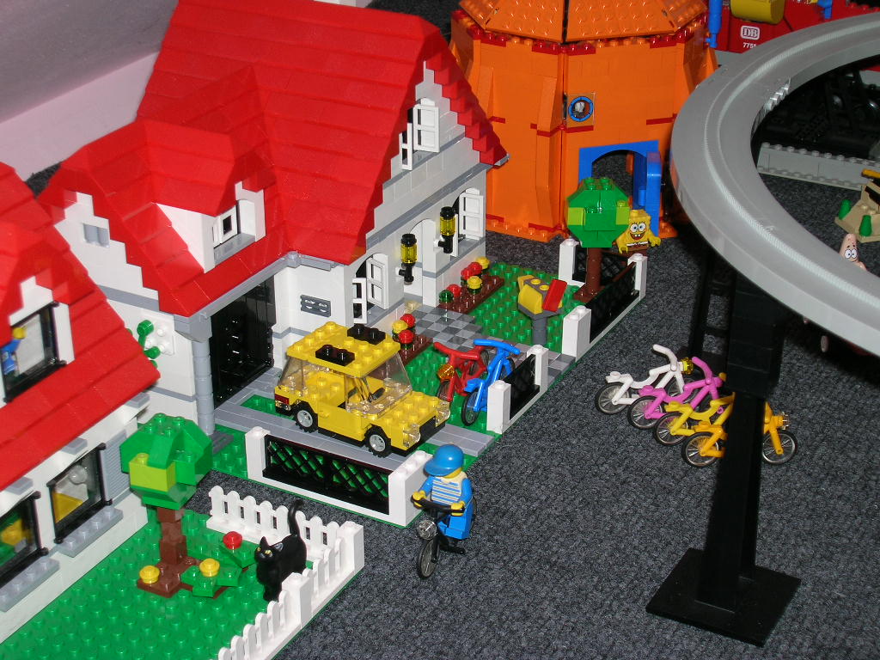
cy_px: 330
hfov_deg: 29.4
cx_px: 440
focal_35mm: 66
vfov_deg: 22.3
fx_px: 1678
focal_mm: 11
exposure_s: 1/60.1
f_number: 3.8
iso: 50
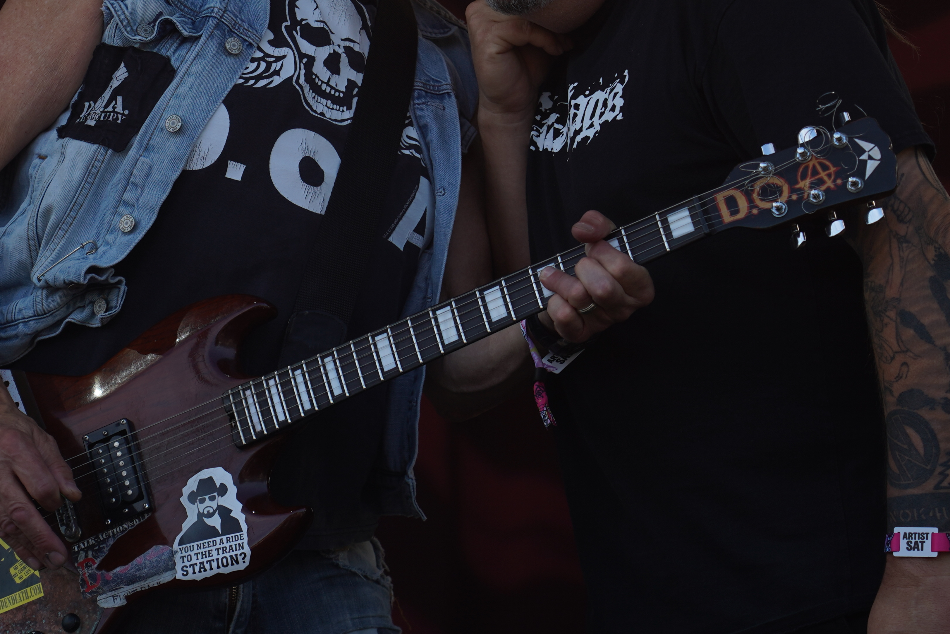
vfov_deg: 7.1
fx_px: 5119
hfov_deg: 10.6
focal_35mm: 194
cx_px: 376
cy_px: 139
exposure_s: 1/320
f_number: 5
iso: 100
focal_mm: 105
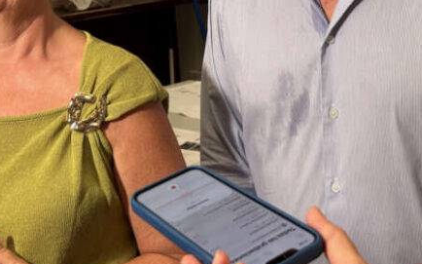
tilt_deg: -2.4
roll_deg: +2.1
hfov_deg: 33.2
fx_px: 690
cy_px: -33
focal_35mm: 60
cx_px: 98
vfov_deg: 20.5
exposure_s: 1/121
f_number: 1.78
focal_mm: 6.76
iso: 200
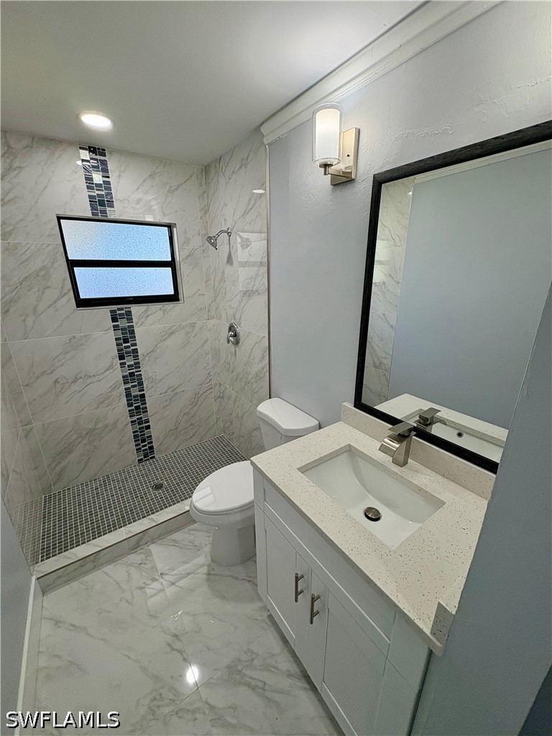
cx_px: 276
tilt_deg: -17.1
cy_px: 368
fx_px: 298
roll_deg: -0.5
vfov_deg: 102.1
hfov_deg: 85.7
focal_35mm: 14
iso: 160
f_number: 2.2
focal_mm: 2.22
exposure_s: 1/120
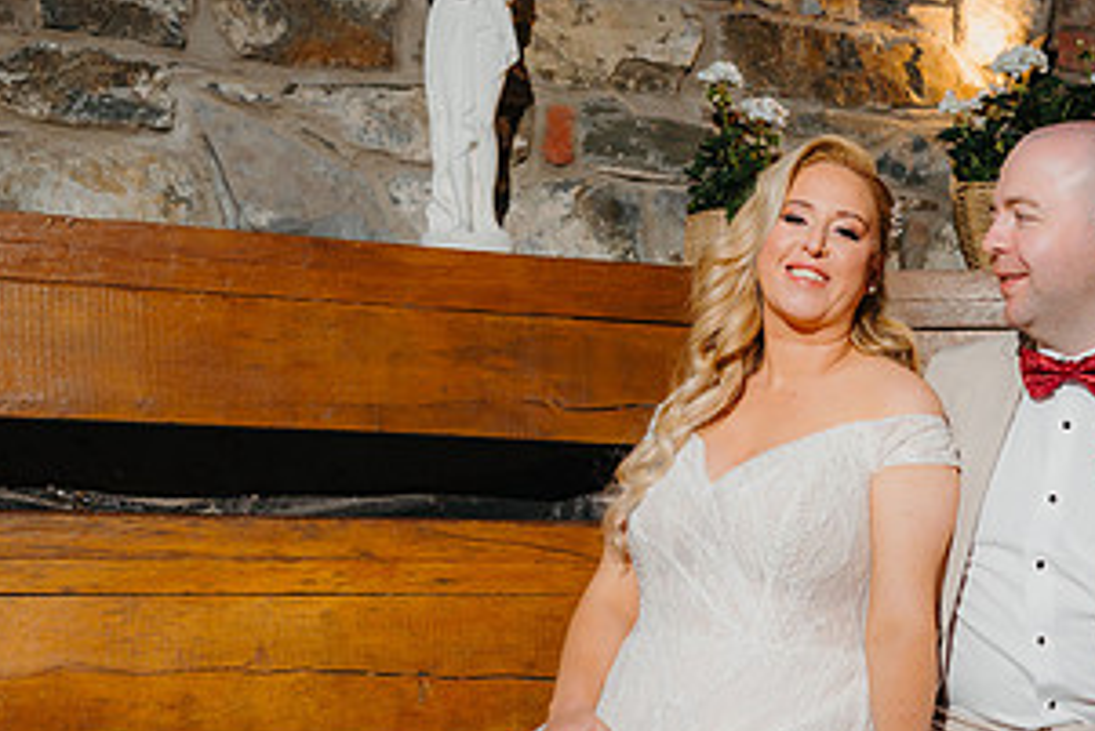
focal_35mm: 69
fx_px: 2100
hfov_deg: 28.5
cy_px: 639
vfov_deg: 19.4
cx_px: 907
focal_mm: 35
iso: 100
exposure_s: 1/250
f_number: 3.2
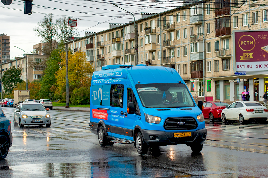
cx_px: 149
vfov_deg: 19.1
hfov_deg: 28.4
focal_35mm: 71
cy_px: 56
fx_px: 529
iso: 200
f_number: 5.6
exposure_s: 1/320
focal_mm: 50
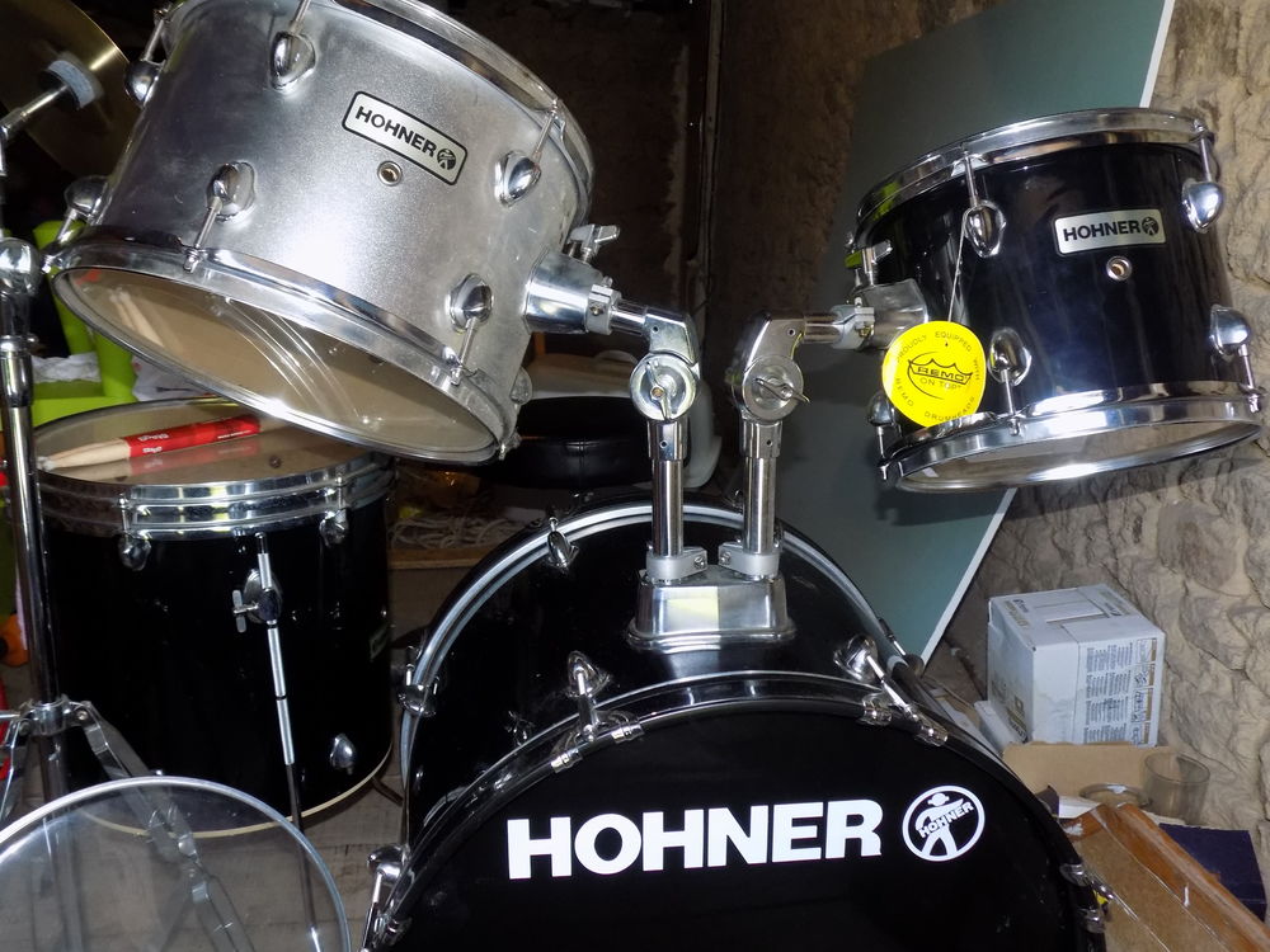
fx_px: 1101
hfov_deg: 60.0
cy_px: 476
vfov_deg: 46.8
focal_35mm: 30
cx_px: 635
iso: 200
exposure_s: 1/30
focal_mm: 5.3
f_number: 3.3
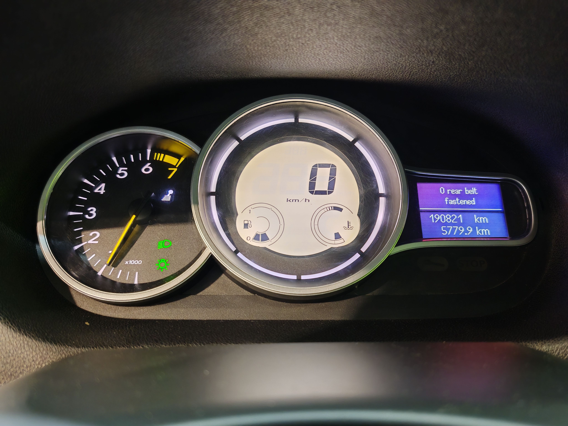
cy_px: 213
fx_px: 443
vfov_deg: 51.4
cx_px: 284
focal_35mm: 27
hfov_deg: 65.3
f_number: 1.4
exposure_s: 1/33
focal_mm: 6.83
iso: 125
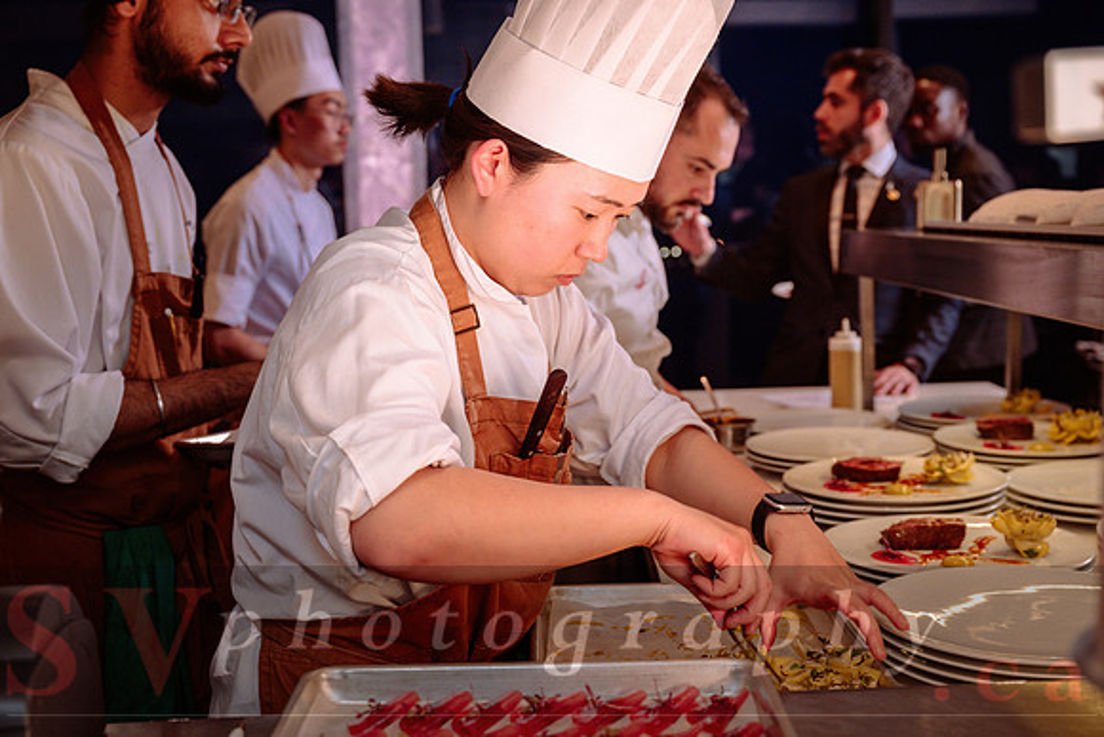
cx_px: 552
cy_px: 368
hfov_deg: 44.5
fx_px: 1350
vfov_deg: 30.5
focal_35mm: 44
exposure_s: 1/100
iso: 800
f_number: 4.5
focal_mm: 44
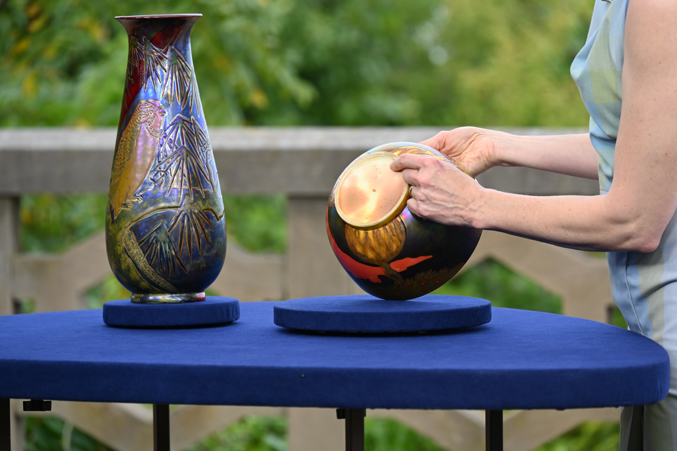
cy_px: 226
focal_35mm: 200
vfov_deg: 6.9
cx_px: 338
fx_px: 3761
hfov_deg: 10.3
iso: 450
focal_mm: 200
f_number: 6.3
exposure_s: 1/250
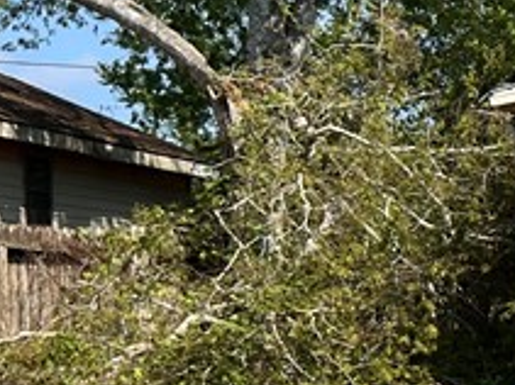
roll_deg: +1.8
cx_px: 967
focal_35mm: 126
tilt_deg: -0.6
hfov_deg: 13.7
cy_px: 380
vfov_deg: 11.6
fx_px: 1874
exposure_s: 1/3968
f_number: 1.5
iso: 50
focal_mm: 5.7
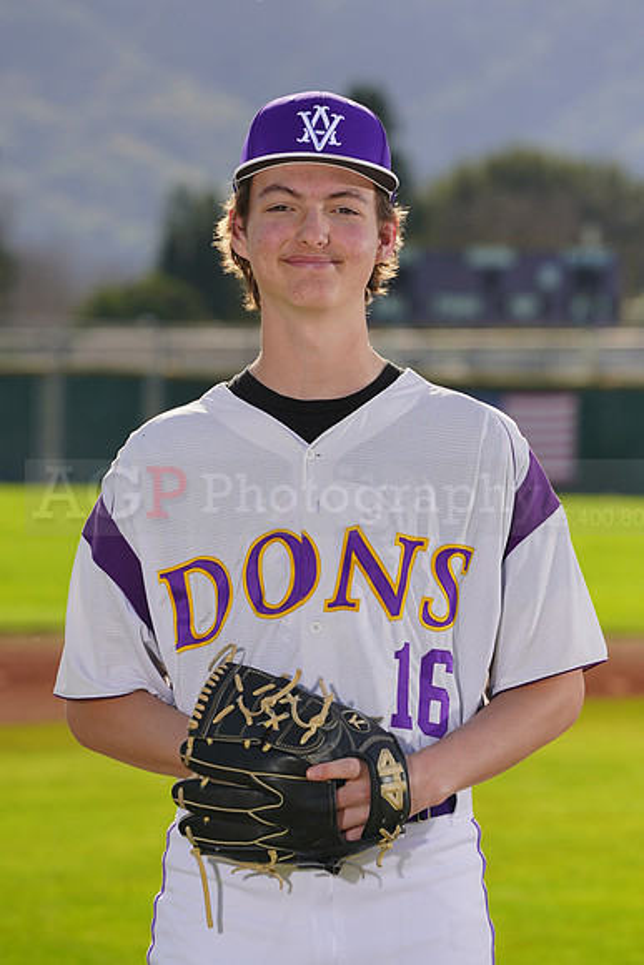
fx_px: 6543
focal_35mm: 244
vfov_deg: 8.4
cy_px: 482
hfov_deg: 5.6
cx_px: 322
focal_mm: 244
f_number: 9
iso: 100
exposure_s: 1/250
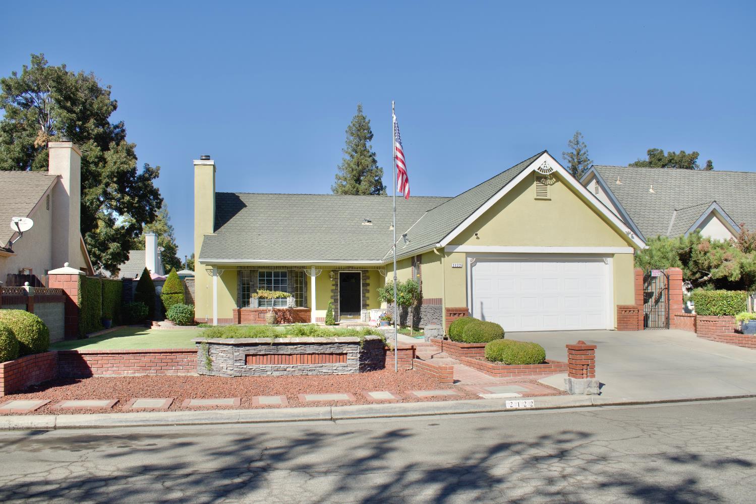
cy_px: 252
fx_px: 630
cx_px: 378
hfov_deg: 61.9
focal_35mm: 30
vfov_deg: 43.6
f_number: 8
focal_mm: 20
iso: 100
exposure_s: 1/800
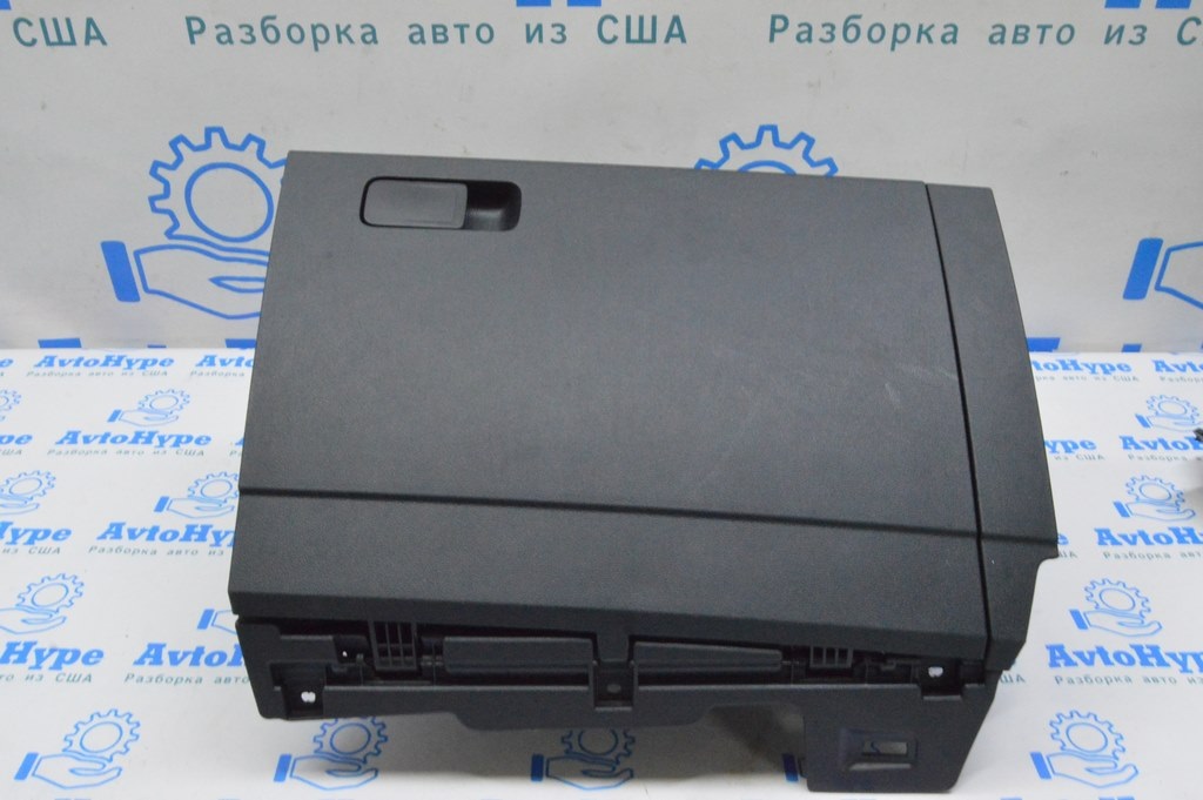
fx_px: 1102
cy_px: 400
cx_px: 602
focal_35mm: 33
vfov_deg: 39.9
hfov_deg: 57.3
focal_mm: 22
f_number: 20
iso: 6400
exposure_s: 1/20
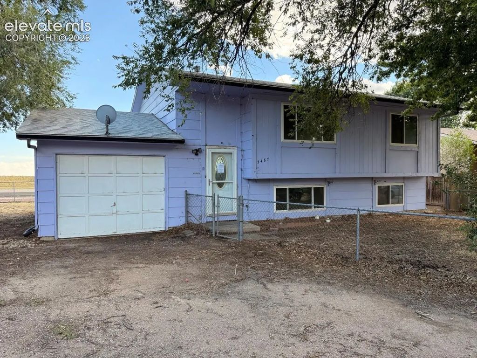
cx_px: 238
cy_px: 179
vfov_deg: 56.8
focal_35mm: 24
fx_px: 331
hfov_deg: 71.6
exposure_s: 1/494
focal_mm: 6.76
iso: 100
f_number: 1.78
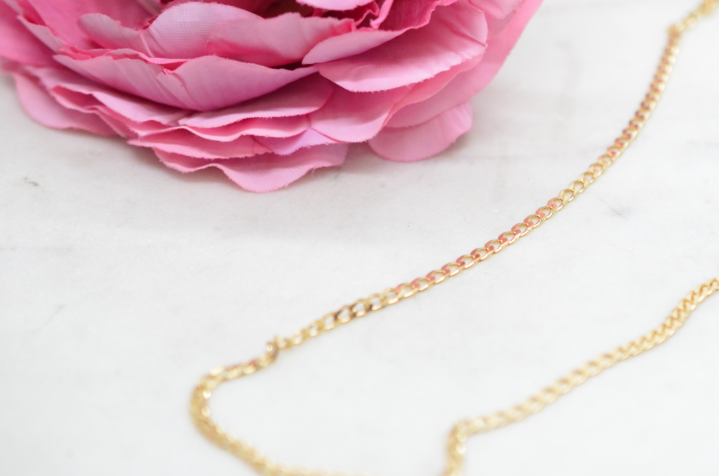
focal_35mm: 94
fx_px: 1873
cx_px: 560
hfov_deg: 21.5
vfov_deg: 14.5
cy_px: 182
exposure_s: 1/1250
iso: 2500
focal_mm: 40
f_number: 4
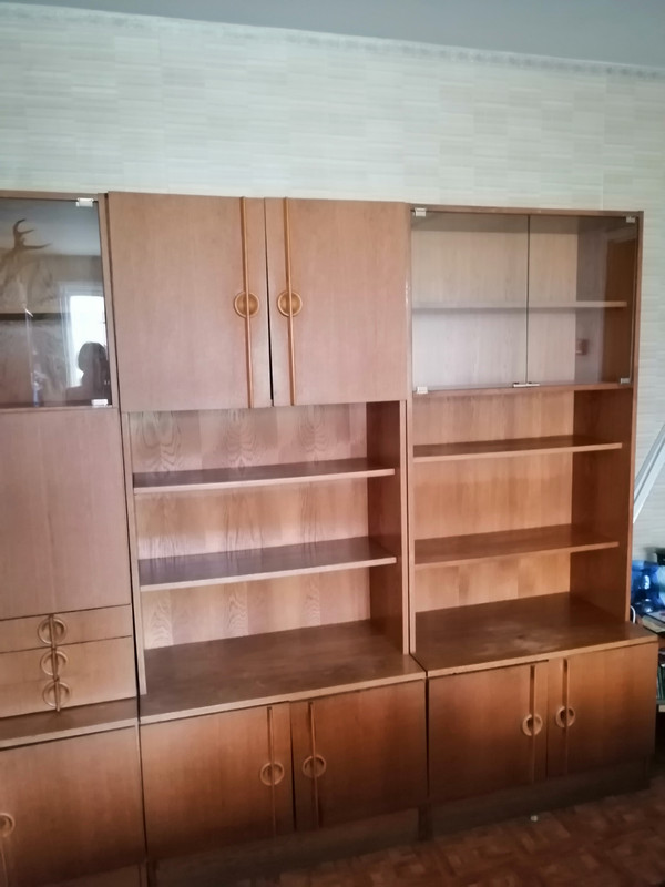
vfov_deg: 65.3
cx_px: 332
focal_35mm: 27
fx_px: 692
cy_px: 444
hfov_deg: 51.4
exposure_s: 1/14.3
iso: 800
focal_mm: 3.96
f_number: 1.8
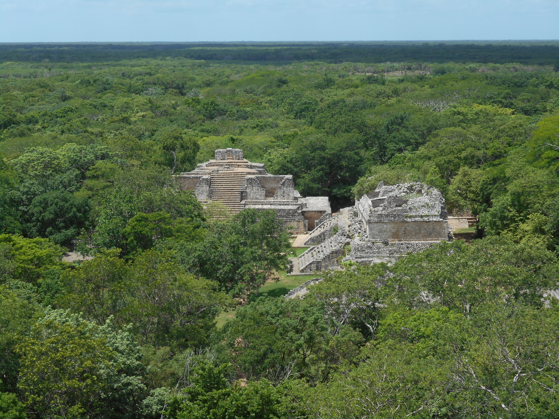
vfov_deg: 19.1
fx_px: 1243
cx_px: 280
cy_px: 210
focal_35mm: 77
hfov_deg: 25.3
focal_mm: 13.8
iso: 80
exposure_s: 1/320
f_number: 5.5
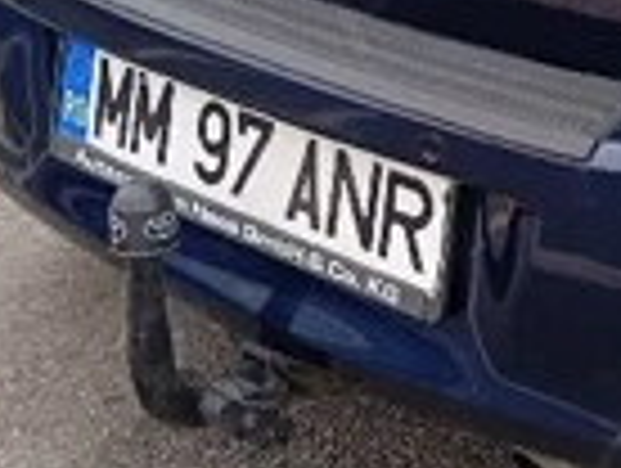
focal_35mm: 122
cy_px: -162
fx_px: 2192
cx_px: 778
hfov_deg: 15.4
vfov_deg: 11.8
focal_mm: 4.22
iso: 267
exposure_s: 1/100
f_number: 1.8
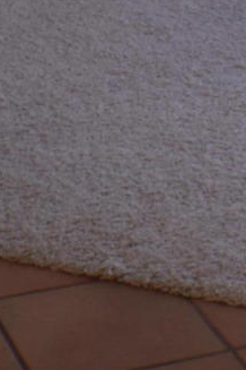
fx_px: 2348
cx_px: 375
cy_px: -393
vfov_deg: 8.5
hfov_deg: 5.9
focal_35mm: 229
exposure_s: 1/125
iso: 400
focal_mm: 25
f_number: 5.6
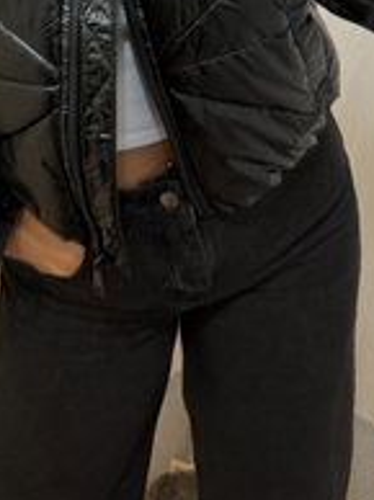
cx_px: 142
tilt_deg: -21.5
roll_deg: +1.8
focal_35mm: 66
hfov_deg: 22.2
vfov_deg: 25.9
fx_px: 953
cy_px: -120
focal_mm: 6.76
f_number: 1.78
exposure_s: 1/100
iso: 200
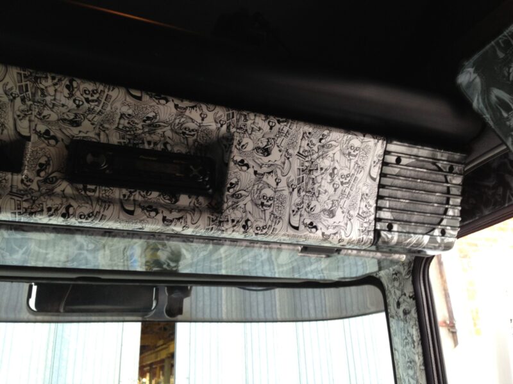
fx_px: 489
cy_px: 192
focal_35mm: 33
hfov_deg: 55.4
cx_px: 256
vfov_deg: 42.9
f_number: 2.4
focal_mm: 4.13
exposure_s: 1/20
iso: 80
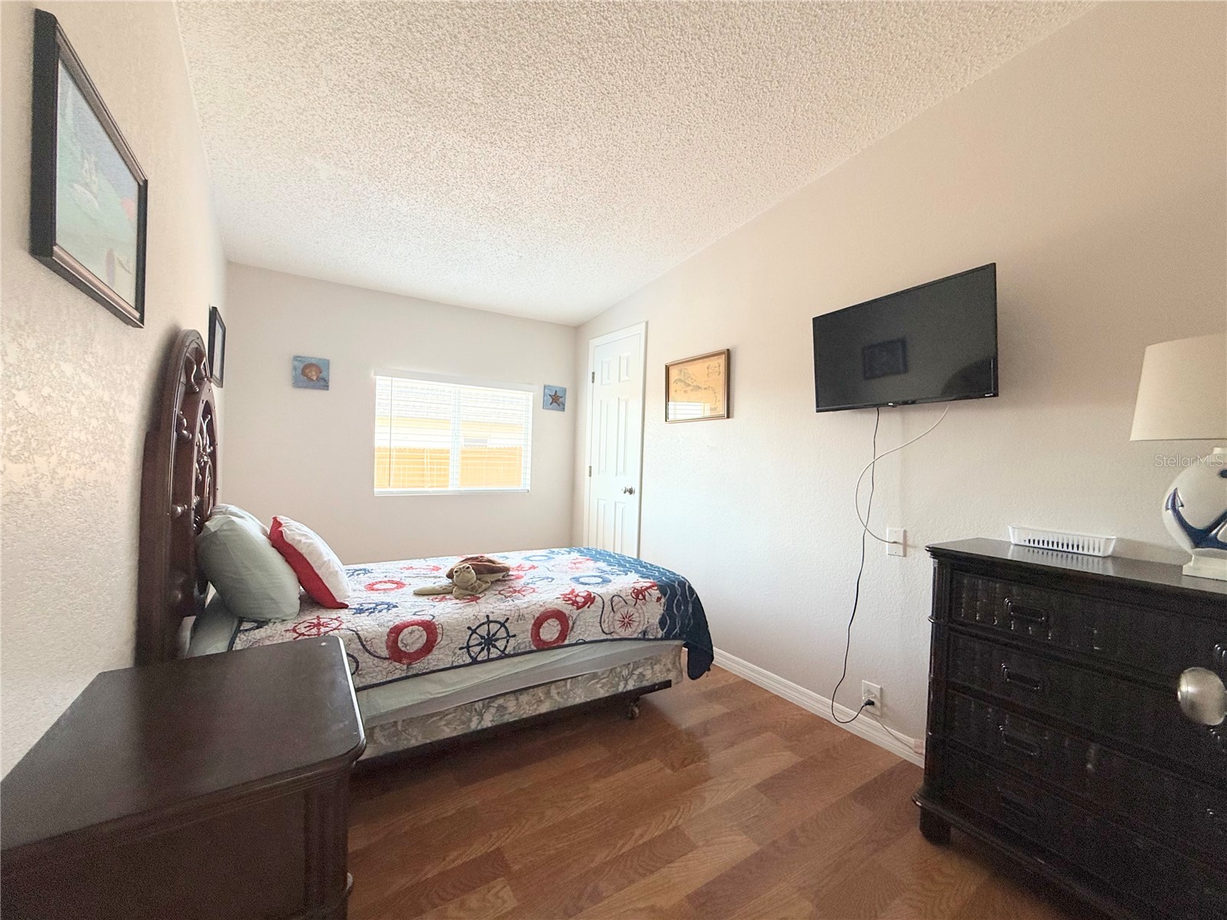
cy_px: 460
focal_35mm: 14
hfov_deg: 102.1
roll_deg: -3.1
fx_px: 496
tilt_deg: -0.2
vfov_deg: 85.7
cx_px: 614
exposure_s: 1/99
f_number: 2.2
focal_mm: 2.22
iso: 100
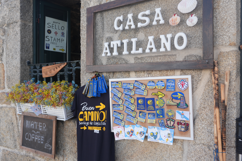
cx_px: 121
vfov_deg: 41.7
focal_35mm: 32
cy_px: 80
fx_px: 212
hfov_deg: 59.5
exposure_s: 1/200
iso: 100
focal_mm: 21
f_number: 4.5
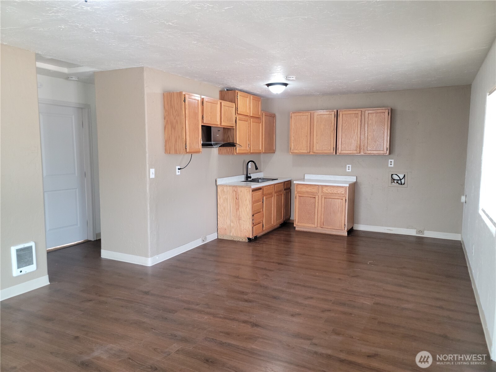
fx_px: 358
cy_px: 186
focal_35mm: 25
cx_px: 248
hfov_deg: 69.4
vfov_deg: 54.9
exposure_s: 1/40
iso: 125
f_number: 1.8
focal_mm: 7
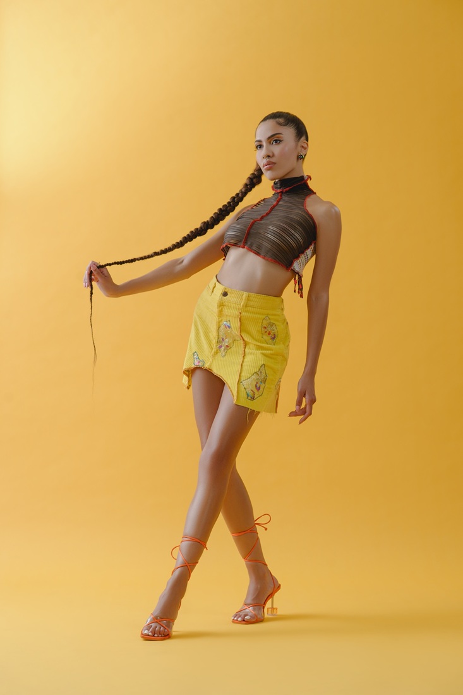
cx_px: 232
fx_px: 1640
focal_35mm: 85
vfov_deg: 23.9
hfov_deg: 16.1
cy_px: 348
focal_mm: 85
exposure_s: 1/160
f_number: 6.3
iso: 200
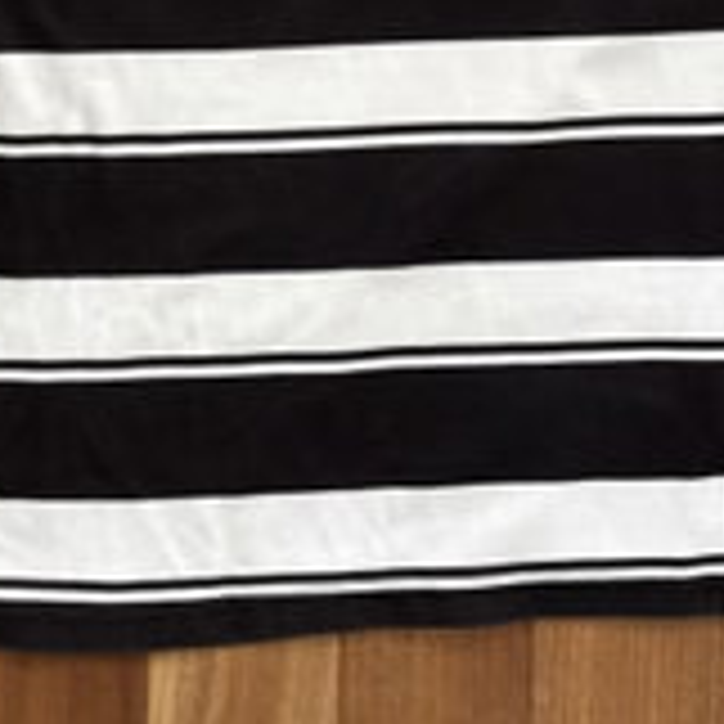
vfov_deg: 21.5
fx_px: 1798
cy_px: -83
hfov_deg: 22.8
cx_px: 328
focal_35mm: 76
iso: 200
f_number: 1.6
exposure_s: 1/60
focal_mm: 5.96
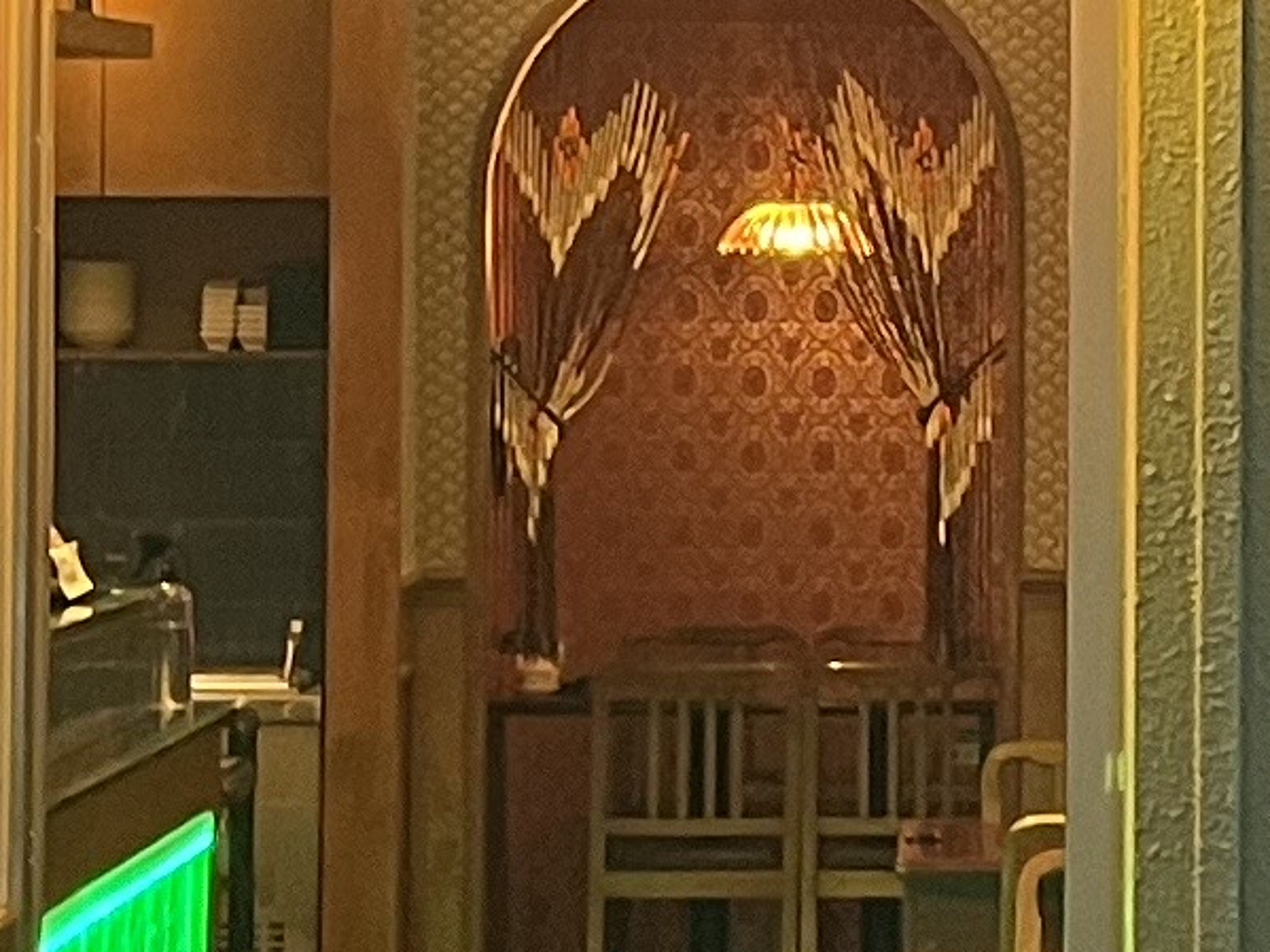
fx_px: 6419
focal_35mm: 175
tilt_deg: +1.3
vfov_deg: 8.5
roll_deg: +1.2
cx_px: 1166
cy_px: 151
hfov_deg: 11.2
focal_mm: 5.1
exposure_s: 1/60
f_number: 1.6
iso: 160
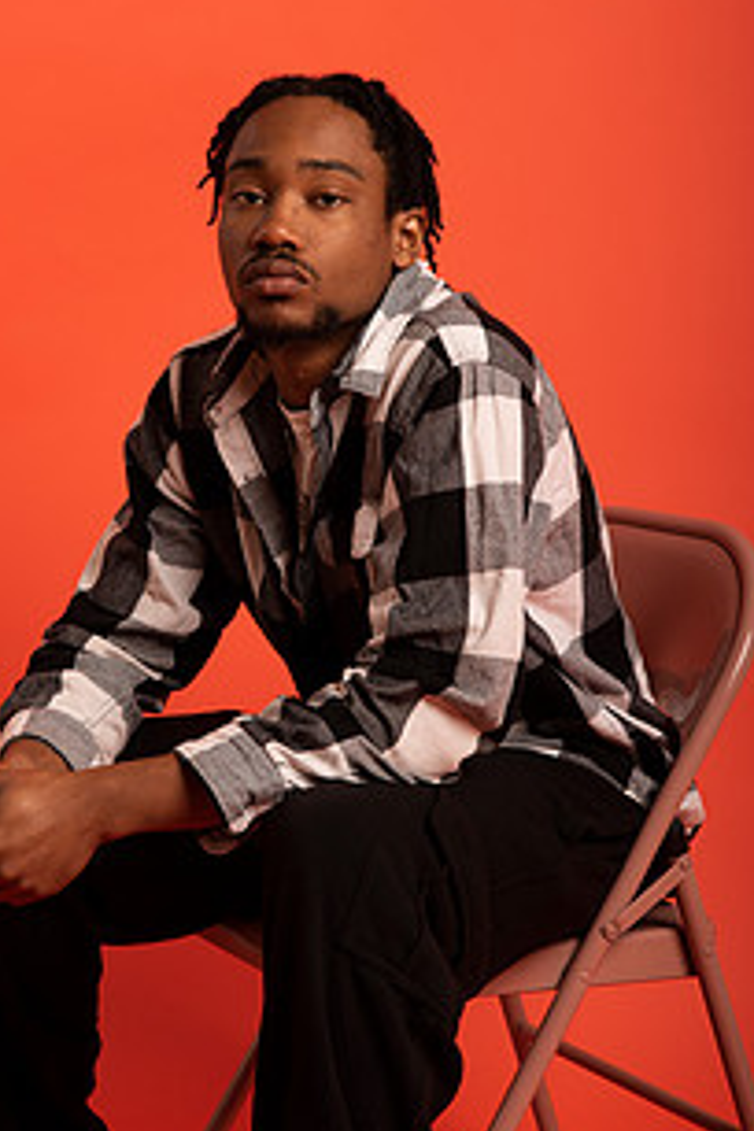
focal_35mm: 103
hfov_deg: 13.3
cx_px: 285
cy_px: 395
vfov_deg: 19.8
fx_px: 3236
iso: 64
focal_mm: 70
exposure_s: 1/250
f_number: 8
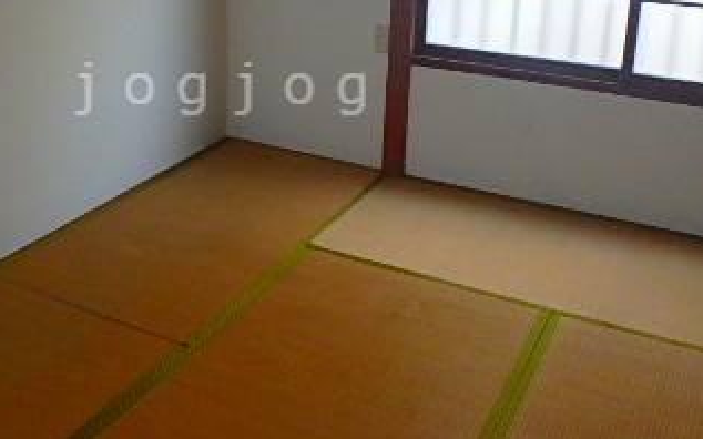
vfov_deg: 28.0
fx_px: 862
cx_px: 226
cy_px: 89
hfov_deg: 43.7
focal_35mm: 45
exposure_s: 1/30
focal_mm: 3.7
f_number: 3.5
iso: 500
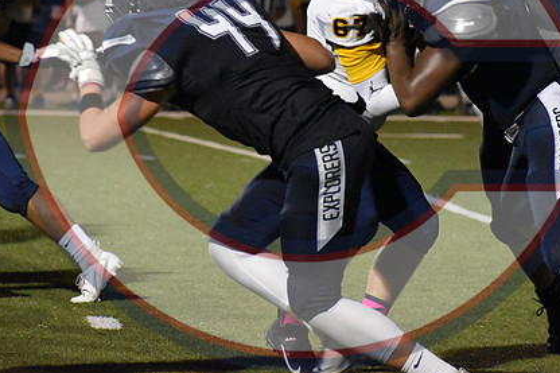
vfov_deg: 4.4
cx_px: 300
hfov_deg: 6.6
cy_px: 115
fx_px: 4882
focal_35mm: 314
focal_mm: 150
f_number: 5
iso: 11400
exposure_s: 1/500
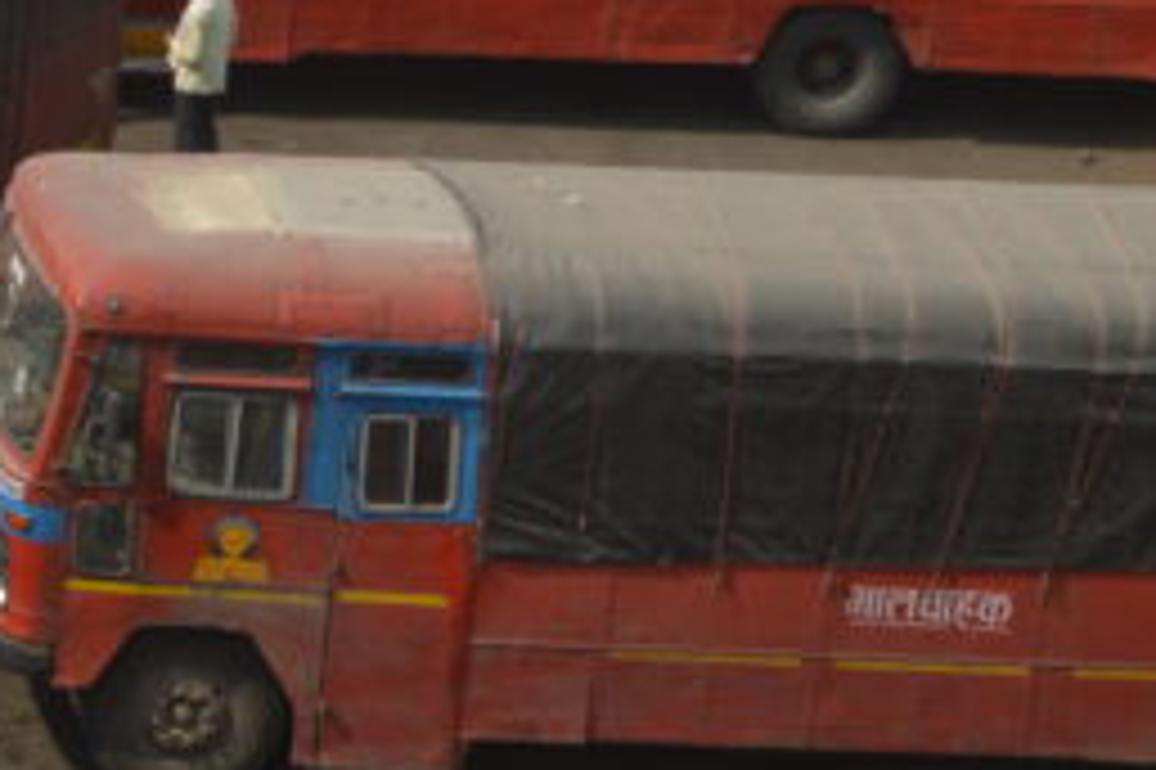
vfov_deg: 7.0
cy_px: 27
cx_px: -783
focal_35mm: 196
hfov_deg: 10.0
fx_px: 6290
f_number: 13
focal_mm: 28
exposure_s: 1/320
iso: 200
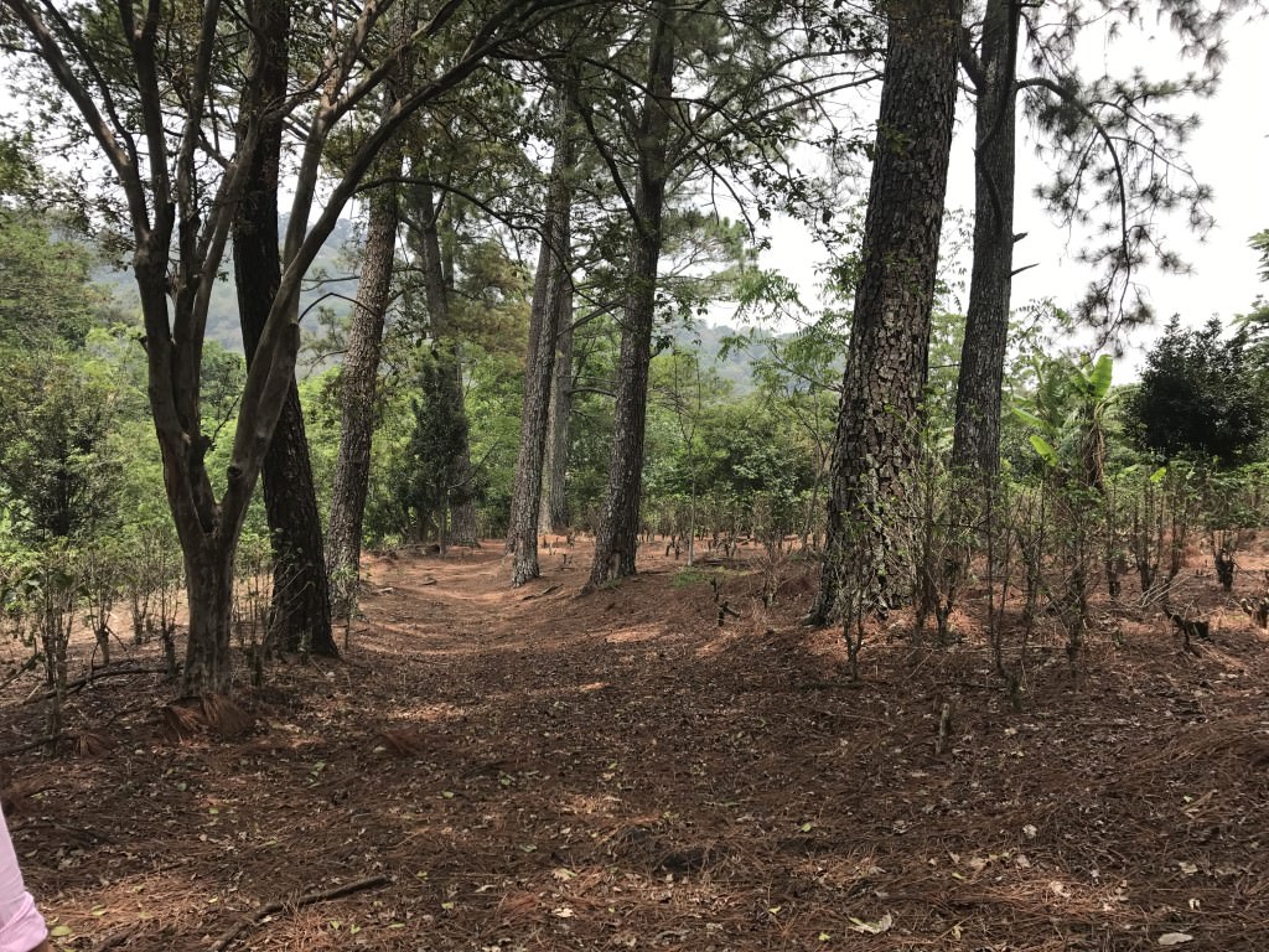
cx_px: 634
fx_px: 1026
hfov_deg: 63.4
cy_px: 476
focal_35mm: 28
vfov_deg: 49.7
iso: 20
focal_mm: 3.99
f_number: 1.8
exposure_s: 1/1140
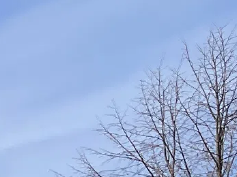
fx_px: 1232
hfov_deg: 8.7
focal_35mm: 180
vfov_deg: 7.1
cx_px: -518
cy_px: 591
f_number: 1.6
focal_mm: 4.2
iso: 32
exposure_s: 1/3731
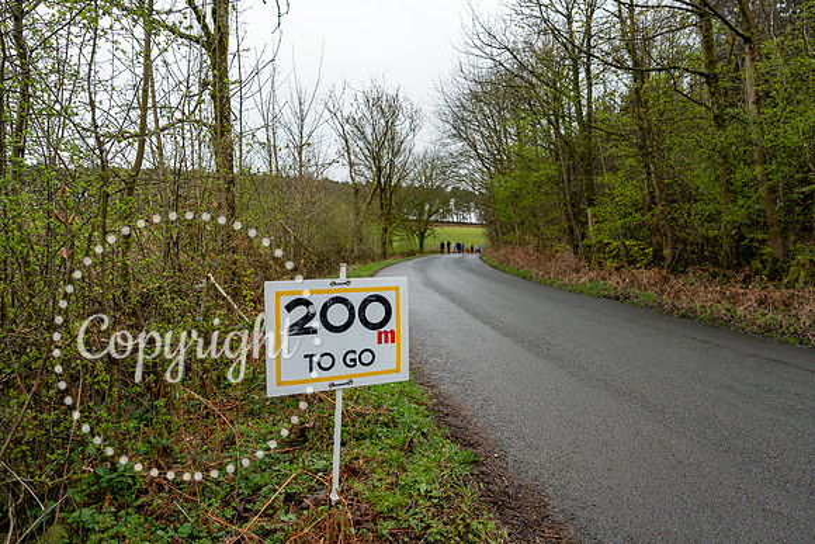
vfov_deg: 53.2
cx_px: 408
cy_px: 272
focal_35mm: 24
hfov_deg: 73.7
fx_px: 543
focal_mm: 24
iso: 640
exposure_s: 1/800
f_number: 4
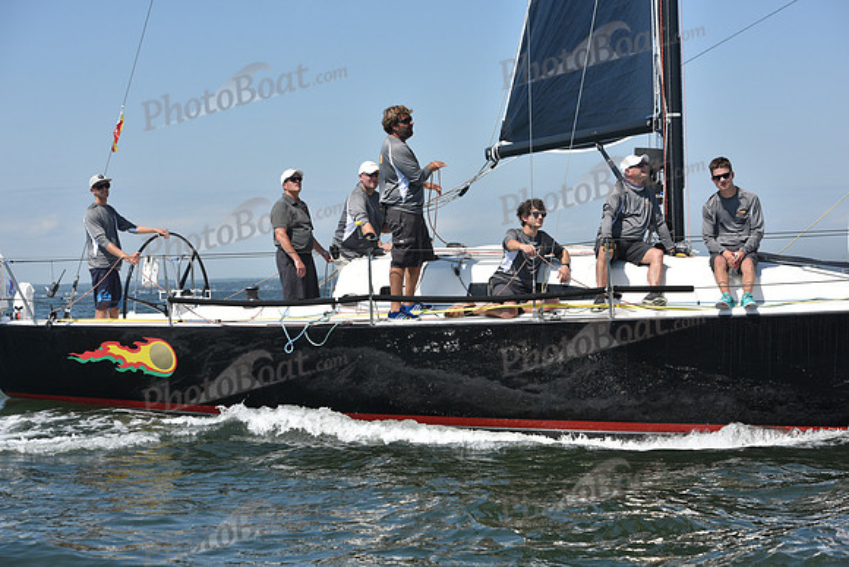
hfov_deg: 26.0
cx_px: 424
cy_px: 284
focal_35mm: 78
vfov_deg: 17.5
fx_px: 1840
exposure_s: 1/1250
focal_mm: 78
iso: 250
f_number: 8
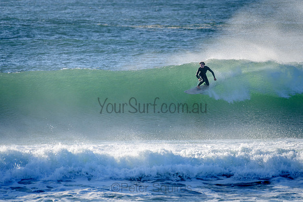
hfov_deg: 3.2
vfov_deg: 2.1
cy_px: 71
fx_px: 5459
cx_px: 190
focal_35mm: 648
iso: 160
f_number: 5.6
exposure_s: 1/1250
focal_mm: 500
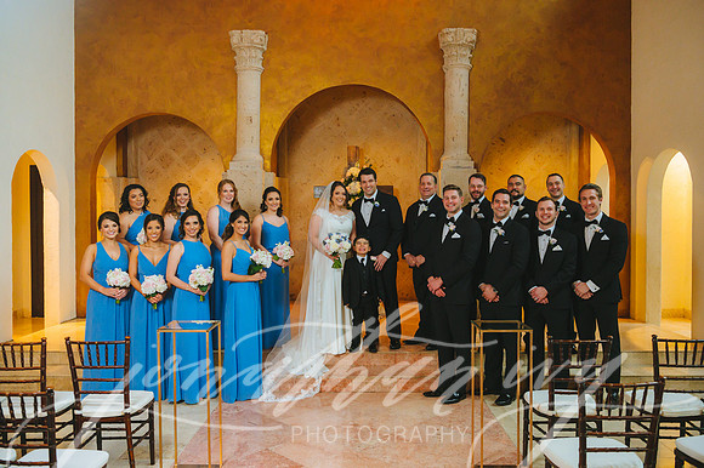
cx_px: 352
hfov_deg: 60.3
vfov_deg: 42.3
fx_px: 606
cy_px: 234
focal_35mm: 31
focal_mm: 31
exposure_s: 1/160
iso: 4000
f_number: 4
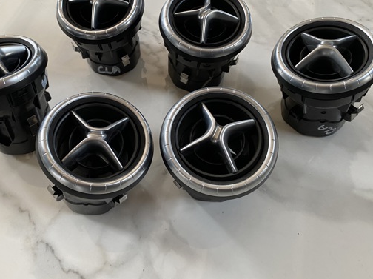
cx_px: 161
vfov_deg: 42.7
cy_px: 112
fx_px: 355
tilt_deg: -56.8
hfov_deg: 55.2
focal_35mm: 33
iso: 160
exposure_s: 1/60
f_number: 1.8
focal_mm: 4.25
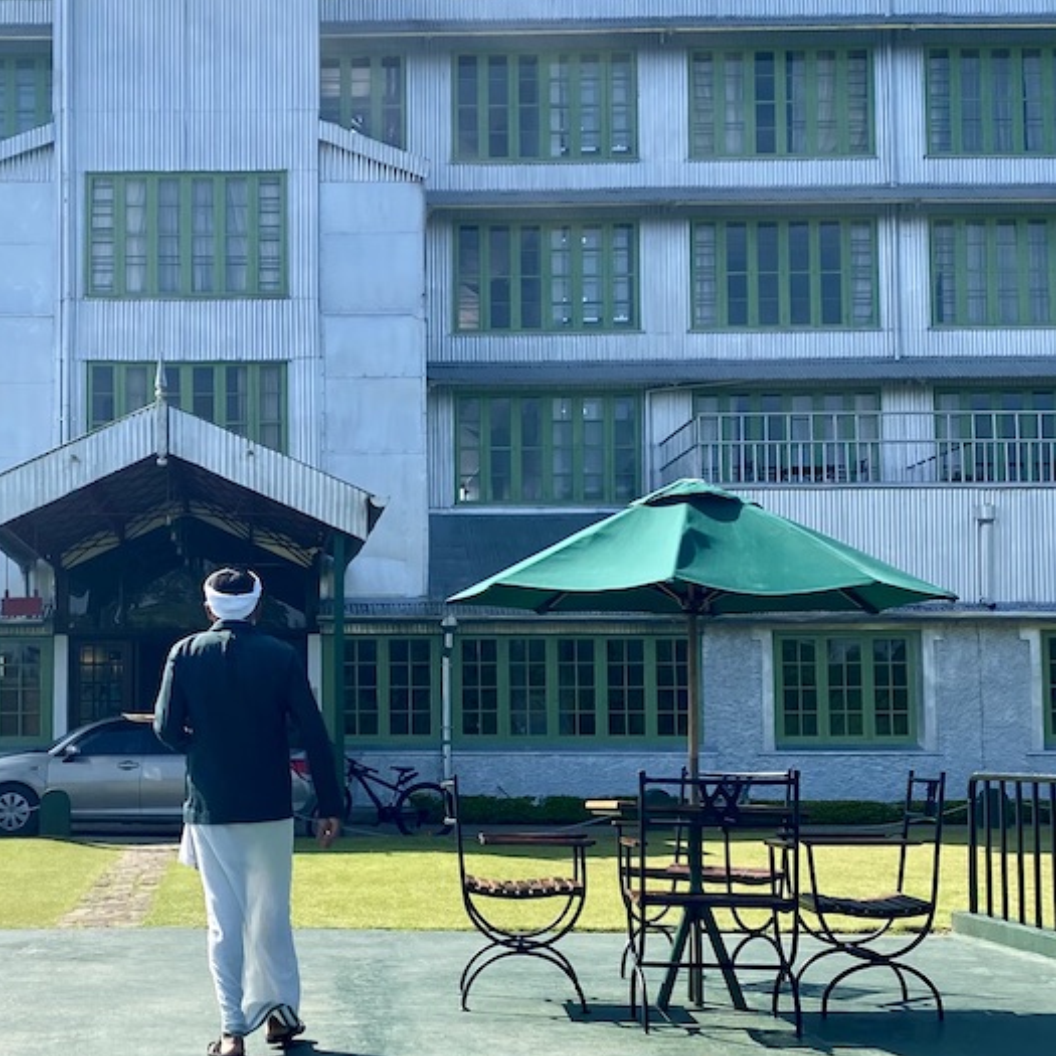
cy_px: 603
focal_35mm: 56
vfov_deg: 30.5
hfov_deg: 29.8
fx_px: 1933
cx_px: 207
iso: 32
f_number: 1.8
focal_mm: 4.25
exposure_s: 1/2358
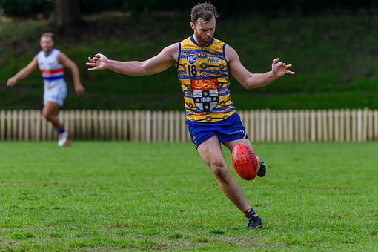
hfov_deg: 3.4
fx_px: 6331
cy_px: 111
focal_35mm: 603
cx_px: 198
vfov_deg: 2.3
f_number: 6
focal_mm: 380
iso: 1600
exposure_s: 1/1600
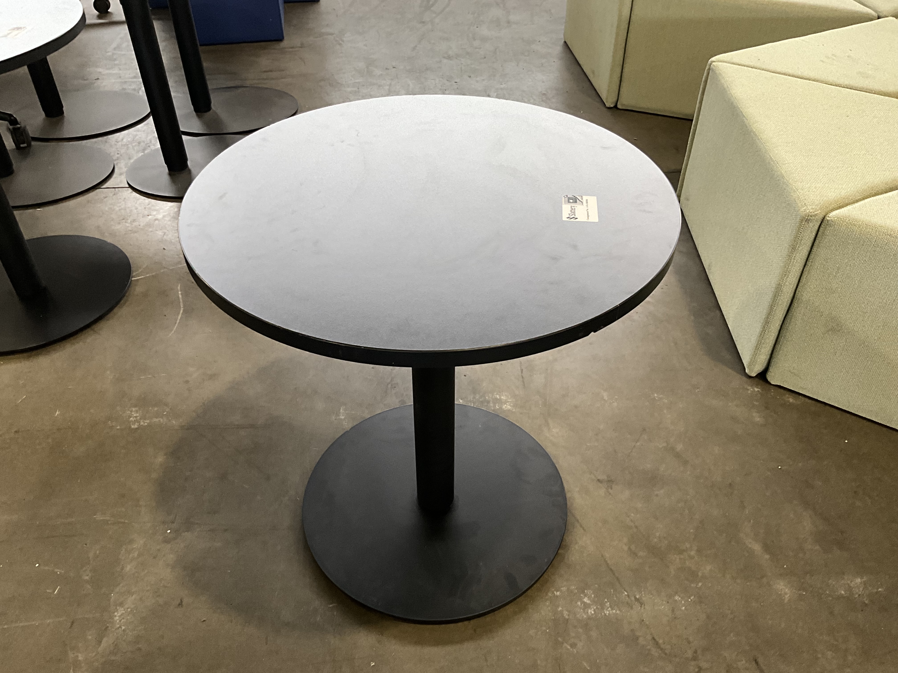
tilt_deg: -40.0
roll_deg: -1.5
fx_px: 752
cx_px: 449
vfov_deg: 48.2
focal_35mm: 29
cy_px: 336
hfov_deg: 61.7
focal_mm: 3
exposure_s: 1/60
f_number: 1.8
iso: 100
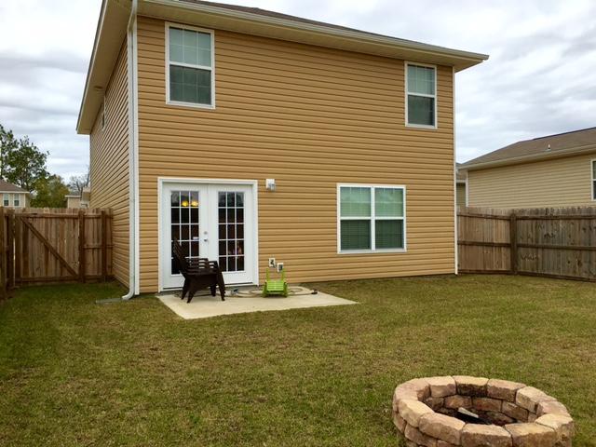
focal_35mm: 29
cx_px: 298
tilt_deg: +0.7
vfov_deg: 48.2
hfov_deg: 61.7
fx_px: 499
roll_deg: +1.1
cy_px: 224
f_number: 2.2
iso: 25
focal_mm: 4.15
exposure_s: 1/1261
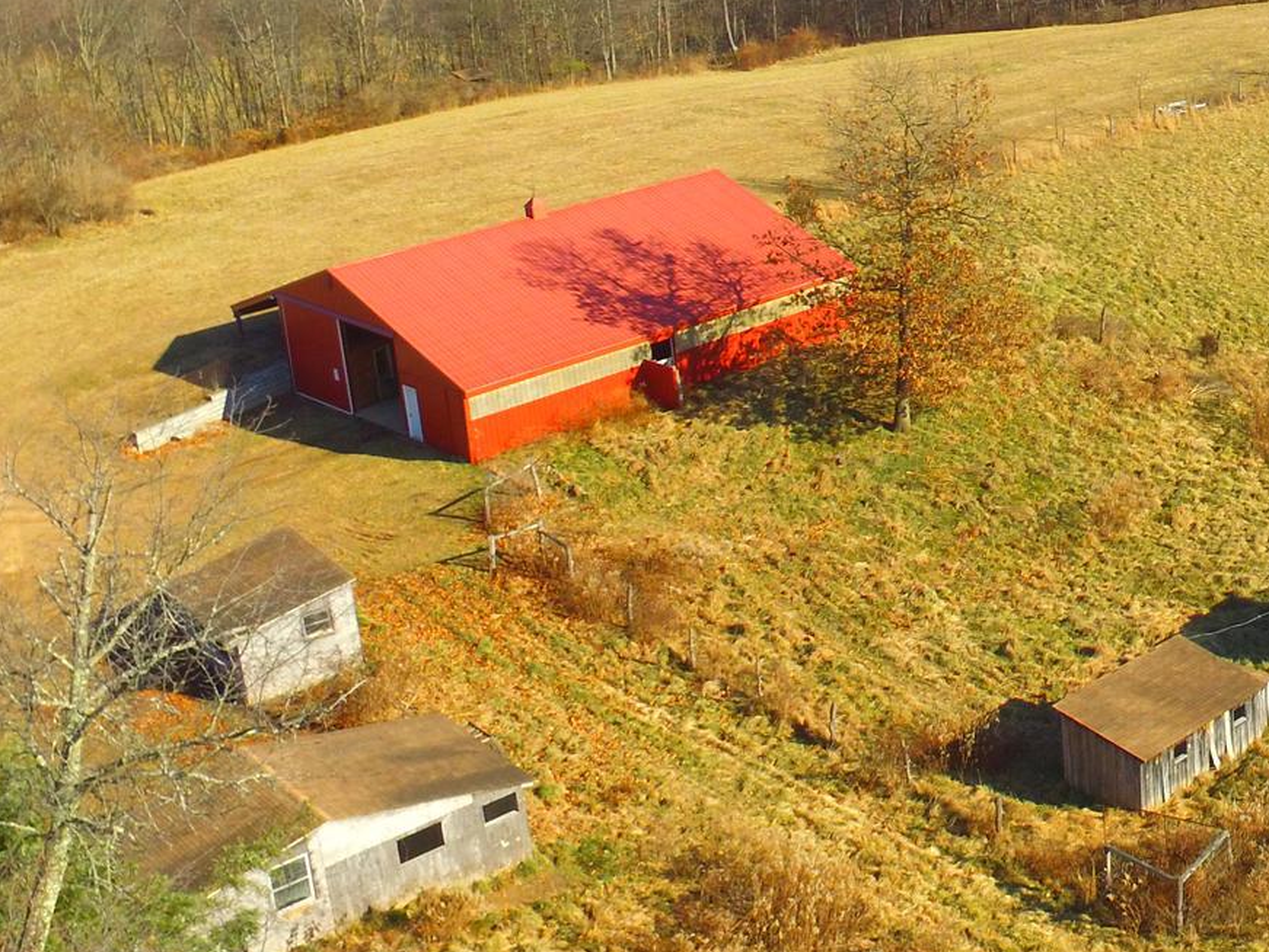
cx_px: 1326
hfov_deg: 35.7
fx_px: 1724
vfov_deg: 29.7
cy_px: 105
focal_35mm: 47
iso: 100
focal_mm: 3.61
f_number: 2.8
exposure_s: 1/693
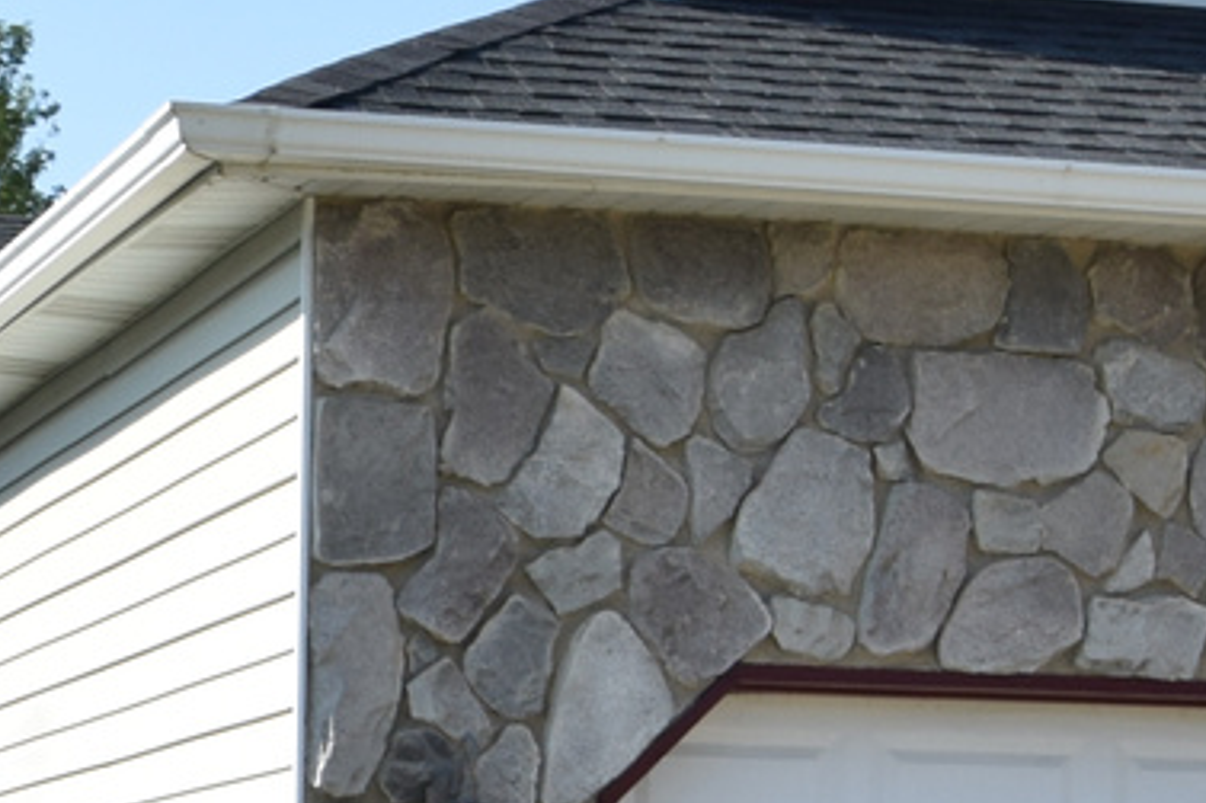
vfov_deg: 11.7
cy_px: 1006
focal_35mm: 114
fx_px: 3817
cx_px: -138
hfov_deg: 17.3
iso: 200
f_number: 9
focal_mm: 14
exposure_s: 1/320
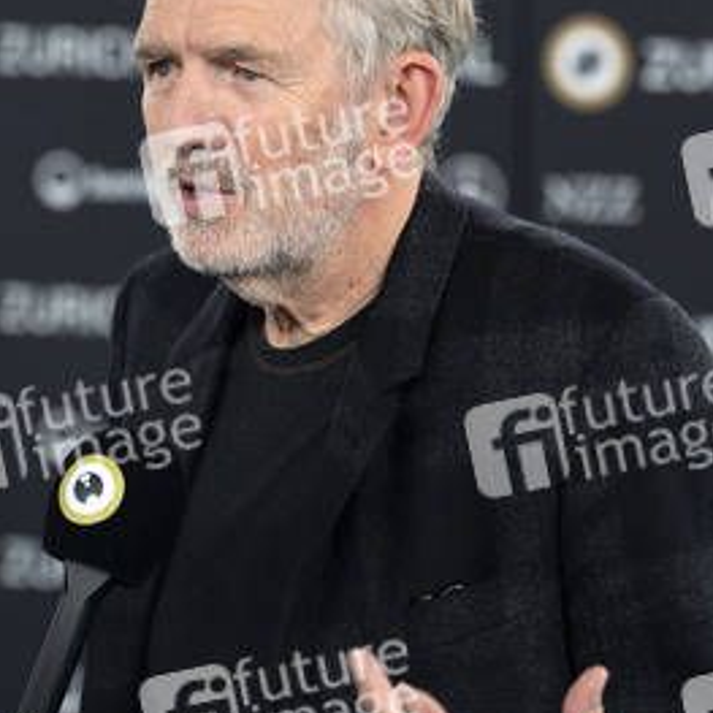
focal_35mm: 164
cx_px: 358
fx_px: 3822
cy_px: 298
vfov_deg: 10.7
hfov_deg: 10.7
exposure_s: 1/200
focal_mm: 127
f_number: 4.5
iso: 400
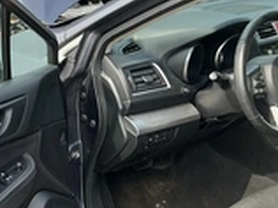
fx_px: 569
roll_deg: -1.5
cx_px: 95
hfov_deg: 27.3
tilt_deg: -27.9
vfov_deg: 20.4
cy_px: 173
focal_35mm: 71
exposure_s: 1/262
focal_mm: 3
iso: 25
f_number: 1.8
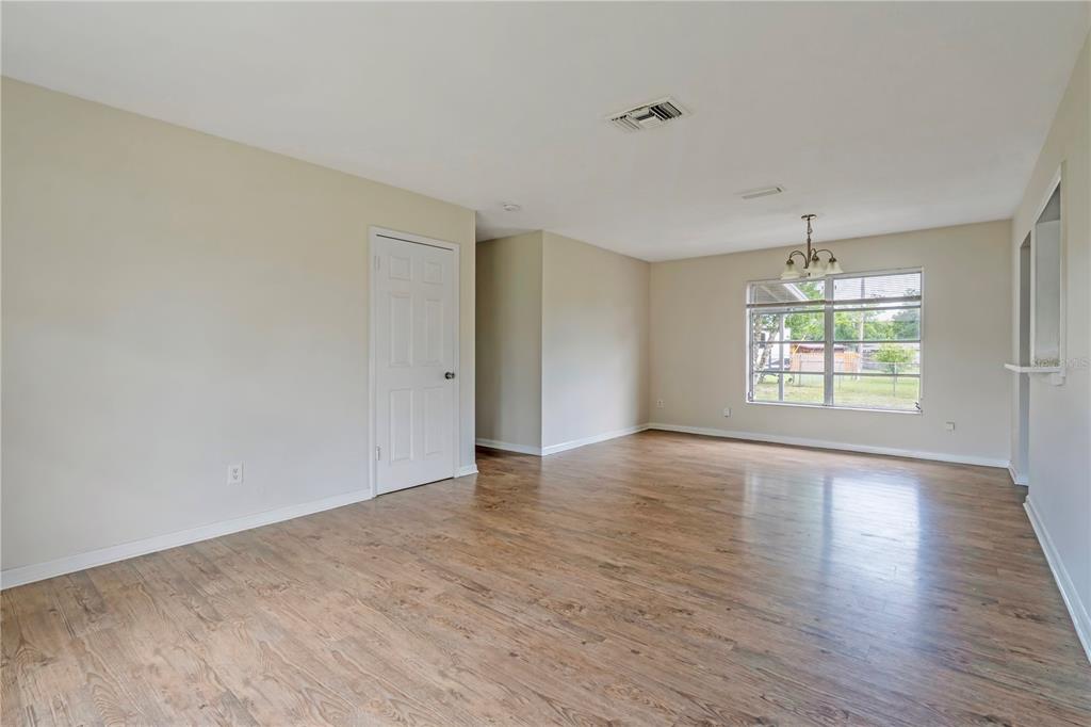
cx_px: 546
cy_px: 364
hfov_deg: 95.0
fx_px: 500
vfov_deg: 72.0
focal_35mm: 16
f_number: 9
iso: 250
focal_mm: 11
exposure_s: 1/250
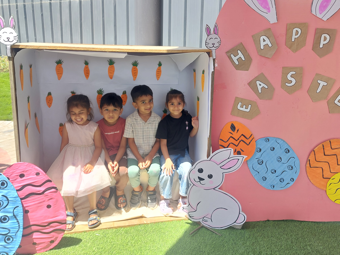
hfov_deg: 58.3
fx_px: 304
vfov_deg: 45.3
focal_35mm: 31
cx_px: 180
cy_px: 109
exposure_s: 1/124
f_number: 1.8
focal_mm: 5.23
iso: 25
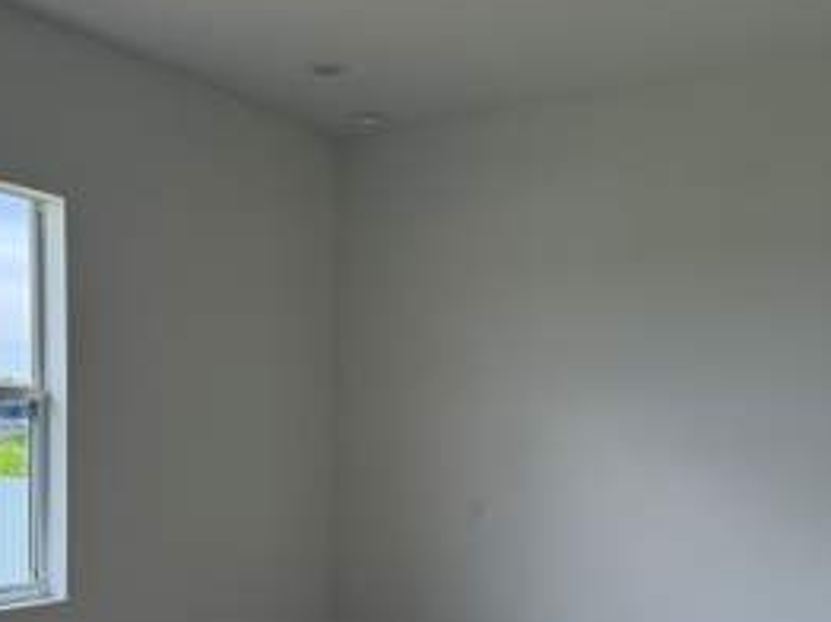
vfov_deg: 32.1
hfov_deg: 42.9
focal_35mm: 44
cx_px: 365
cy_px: 479
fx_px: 1055
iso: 80
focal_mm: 6.76
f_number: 1.78
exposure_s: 1/173
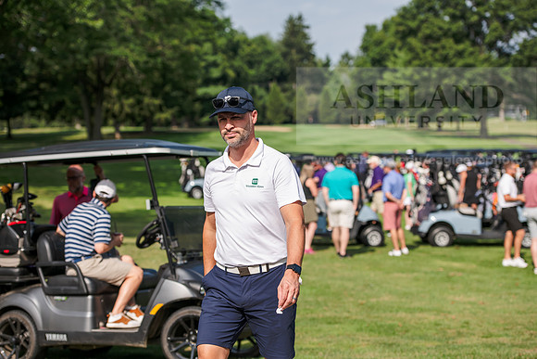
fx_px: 1283
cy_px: 180
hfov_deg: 23.6
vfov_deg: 15.9
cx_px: 268
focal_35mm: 86
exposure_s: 1/1600
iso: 160
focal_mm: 86
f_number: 4
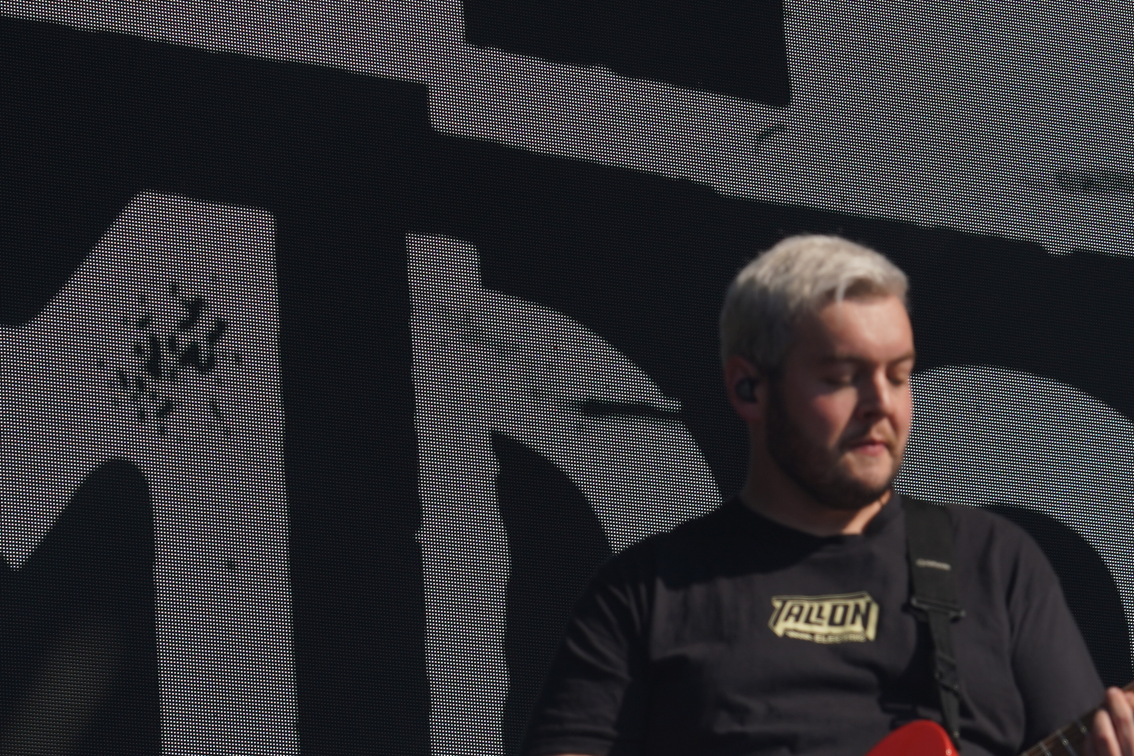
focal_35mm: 223
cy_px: 611
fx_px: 7024
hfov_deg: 9.2
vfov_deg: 6.2
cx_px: 882
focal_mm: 105
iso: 100
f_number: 8
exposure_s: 1/500
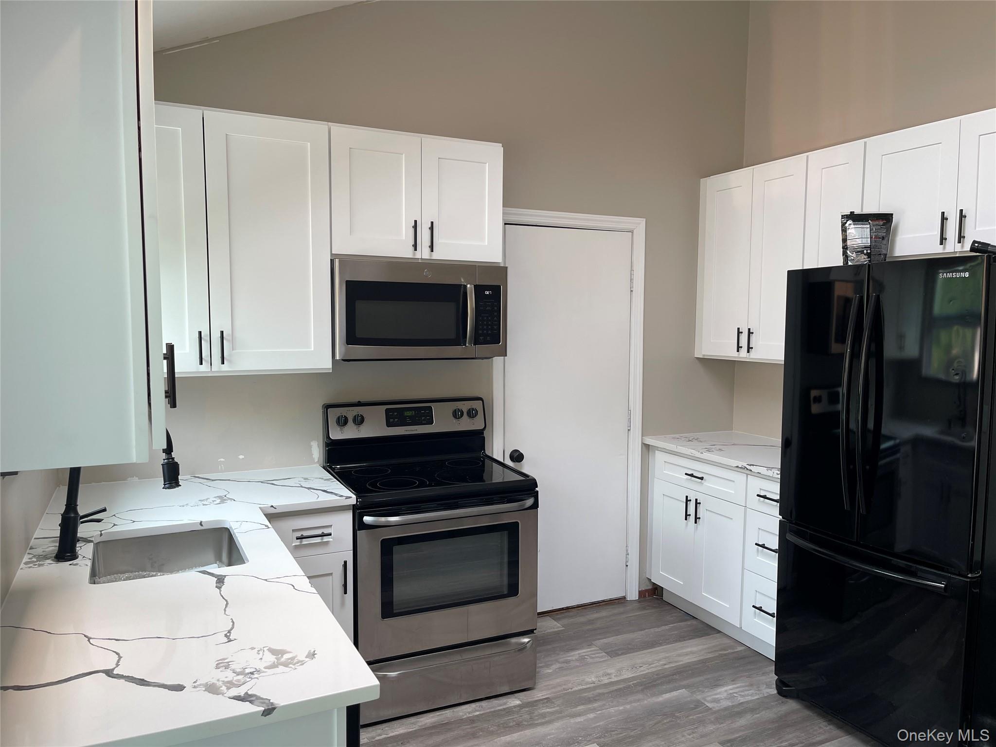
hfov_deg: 67.3
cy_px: 374
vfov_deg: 53.1
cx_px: 498
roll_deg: -0.1
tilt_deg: -5.3
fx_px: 748
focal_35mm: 26
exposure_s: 1/121
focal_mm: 5.1
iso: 64
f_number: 1.6
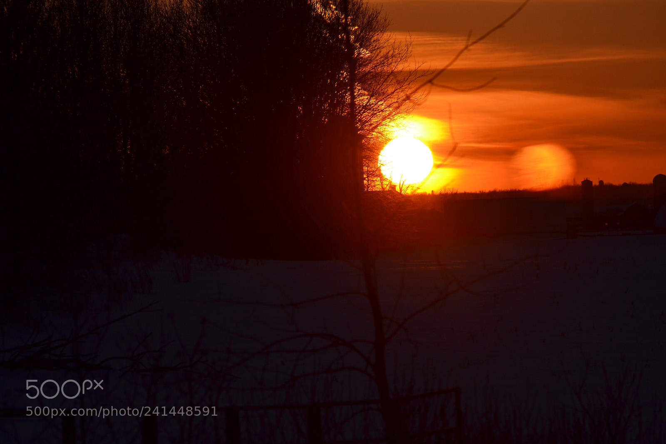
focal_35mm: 300
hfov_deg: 6.9
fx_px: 5548
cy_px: 222
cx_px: 333
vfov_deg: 4.6
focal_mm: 200
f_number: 8
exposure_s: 1/1000
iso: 100
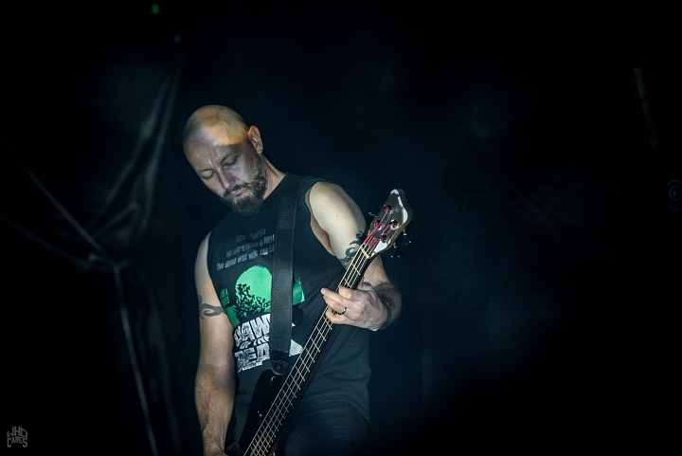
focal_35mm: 155
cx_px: 341
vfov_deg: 8.9
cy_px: 228
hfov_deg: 13.2
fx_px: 2938
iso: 3200
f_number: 2.8
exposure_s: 1/200
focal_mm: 155
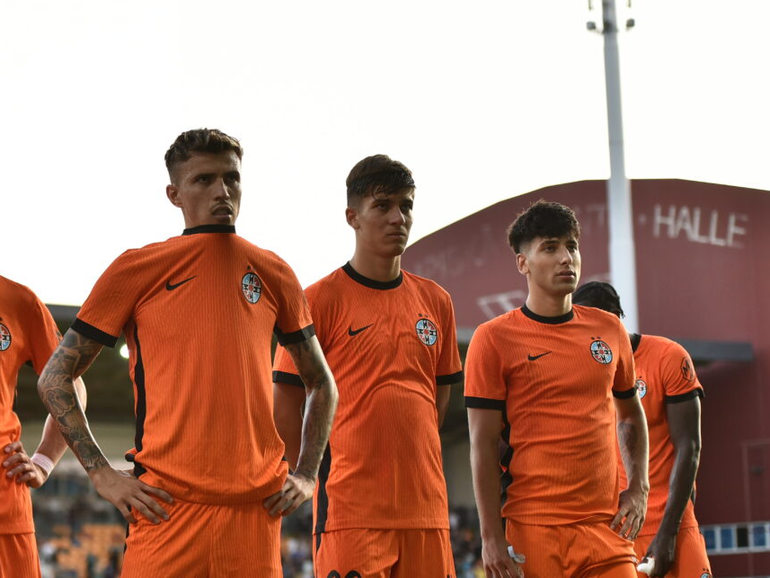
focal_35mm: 110
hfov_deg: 17.8
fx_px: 2447
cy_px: 293
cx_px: 181
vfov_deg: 13.5
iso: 640
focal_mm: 70
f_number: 2.8
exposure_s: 1/1000
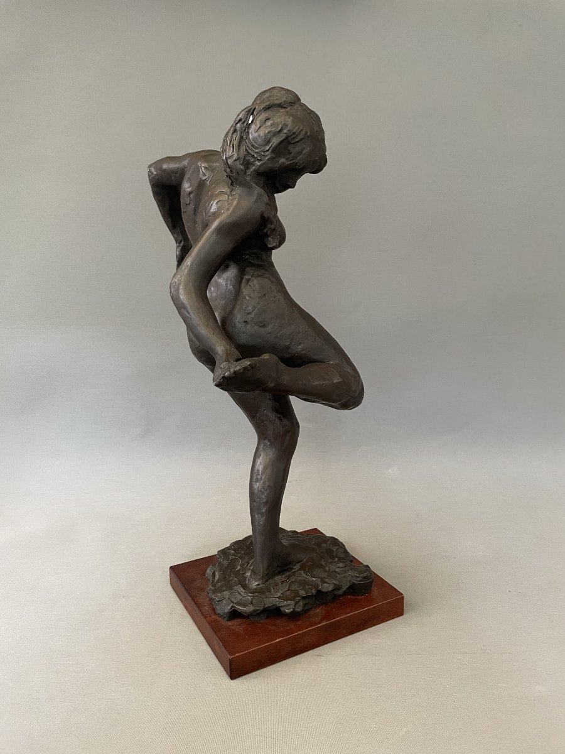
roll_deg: +0.4
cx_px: 282
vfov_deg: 67.3
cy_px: 377
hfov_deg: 53.1
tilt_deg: -11.6
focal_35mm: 26
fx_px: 566
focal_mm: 4.2
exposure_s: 1/60
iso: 320
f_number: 1.6
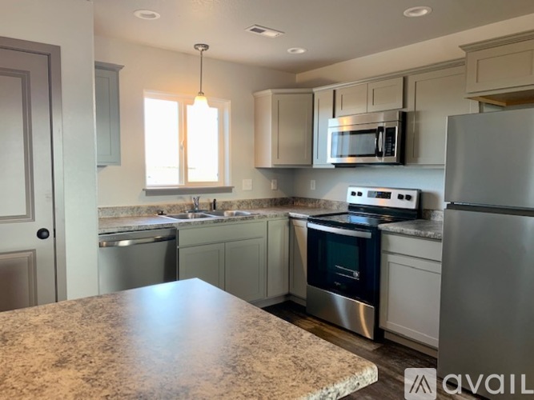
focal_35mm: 26
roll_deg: -0.8
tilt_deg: -4.6
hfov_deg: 67.3
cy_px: 200
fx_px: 401
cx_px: 267
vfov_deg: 53.0
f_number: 1.8
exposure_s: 1/60
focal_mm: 4.25
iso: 125
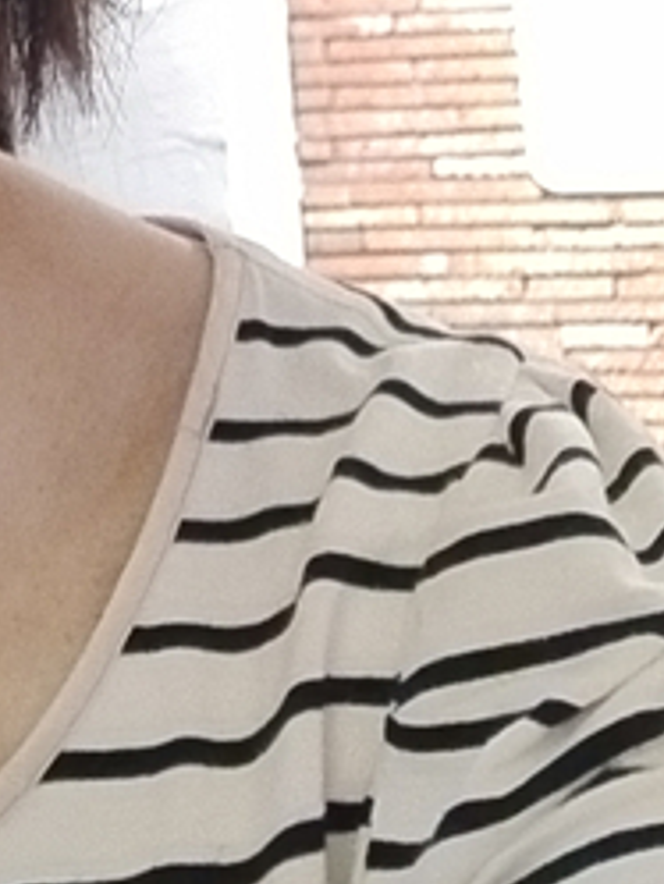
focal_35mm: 124
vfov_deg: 14.9
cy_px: -366
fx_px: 3169
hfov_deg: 11.3
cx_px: -419
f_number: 2
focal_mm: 3.87
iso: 941
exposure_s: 1/16.7
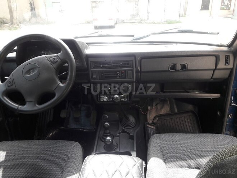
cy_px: 89
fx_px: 192
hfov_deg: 63.4
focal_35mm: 28
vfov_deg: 49.7
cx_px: 118
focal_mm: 3.7
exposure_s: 1/100
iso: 50
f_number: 1.9
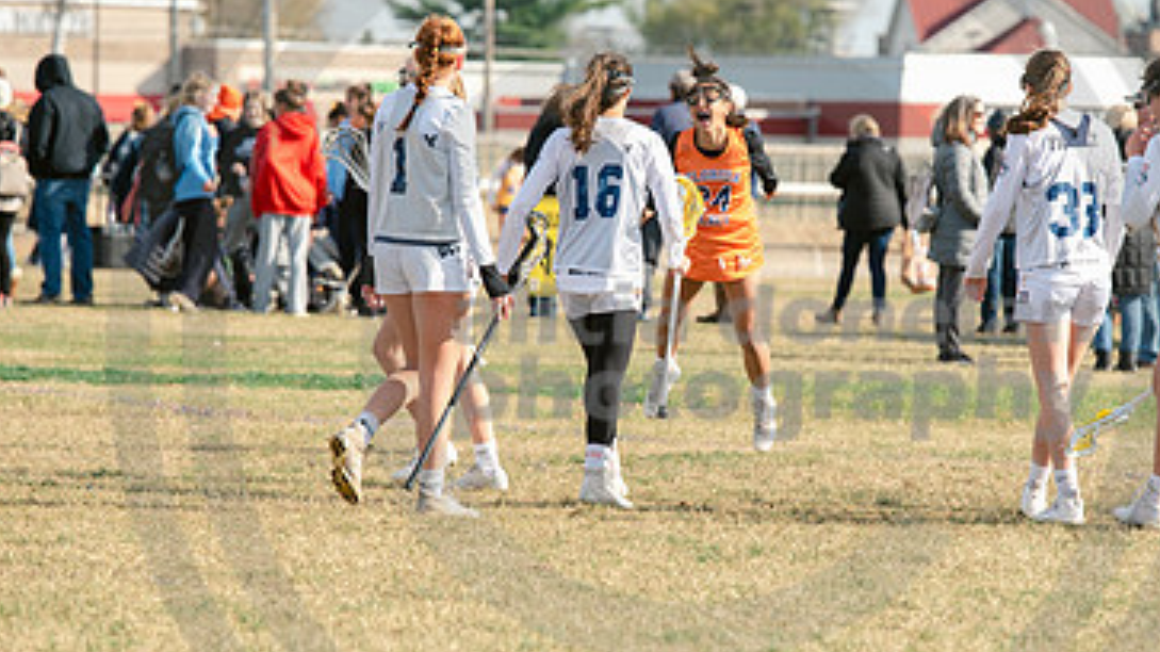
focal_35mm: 335
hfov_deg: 6.4
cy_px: 350
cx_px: 674
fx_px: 10302
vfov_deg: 3.6
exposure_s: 1/1600
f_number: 5
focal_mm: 200
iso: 250
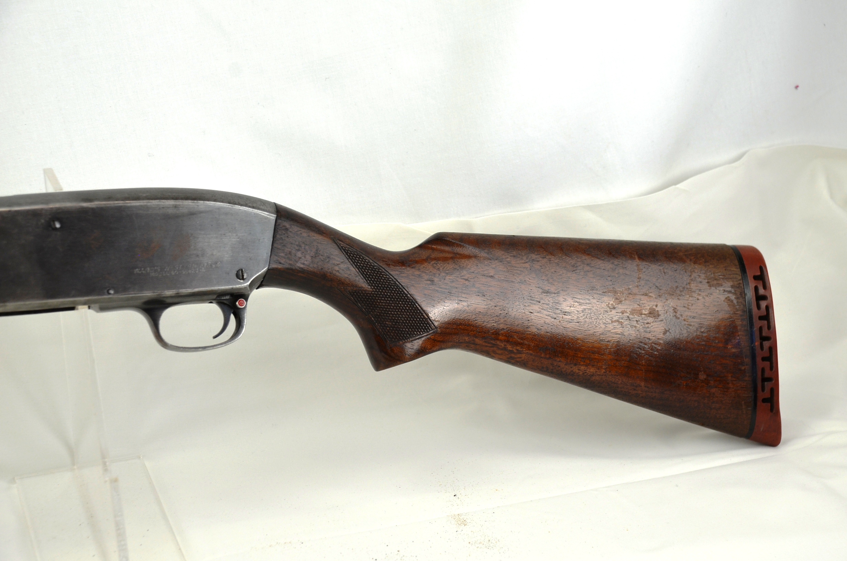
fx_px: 1761
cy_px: 280
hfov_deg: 27.0
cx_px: 424
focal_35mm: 75
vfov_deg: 18.1
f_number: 5.6
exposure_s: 1/125
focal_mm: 50
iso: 400
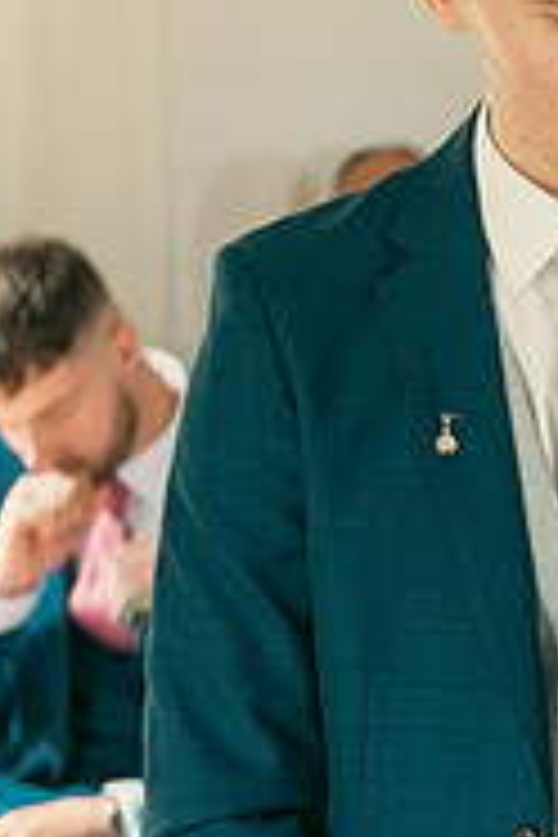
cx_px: 954
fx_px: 4068
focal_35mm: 175
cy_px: 533
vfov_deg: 11.7
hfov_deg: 7.6
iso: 640
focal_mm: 56
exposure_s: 1/160
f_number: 3.5
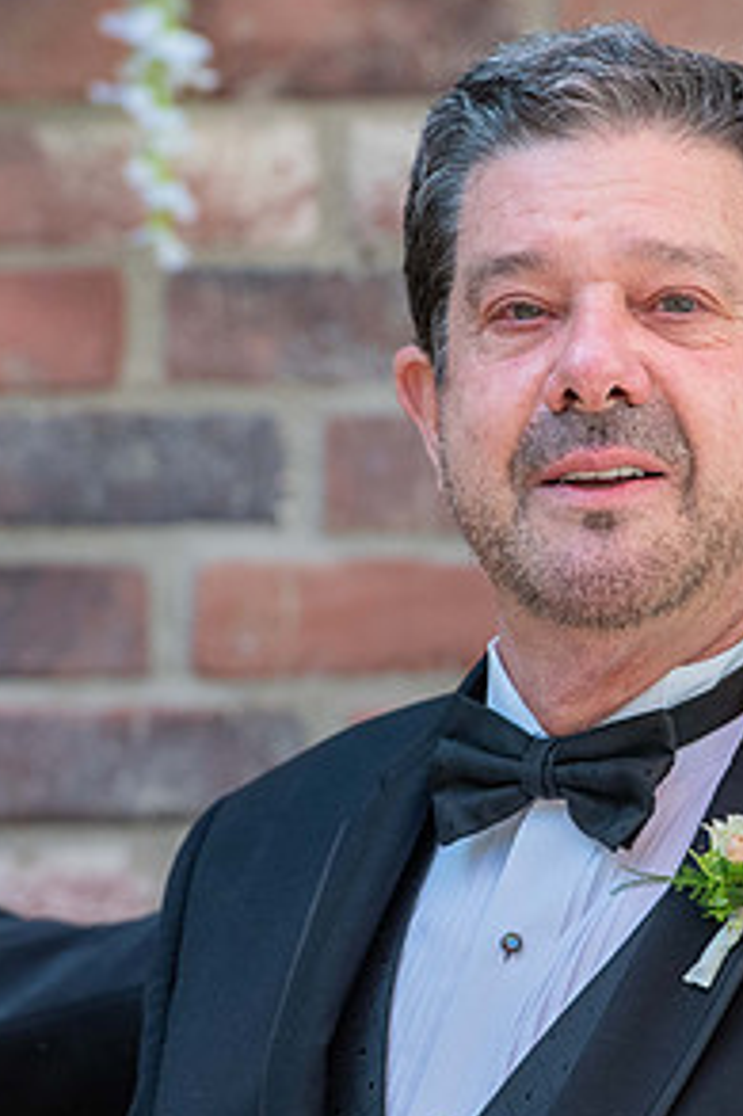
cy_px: 621
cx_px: 644
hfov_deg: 3.0
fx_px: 14288
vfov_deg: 4.5
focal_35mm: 461
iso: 640
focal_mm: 200
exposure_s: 1/800
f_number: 4.5
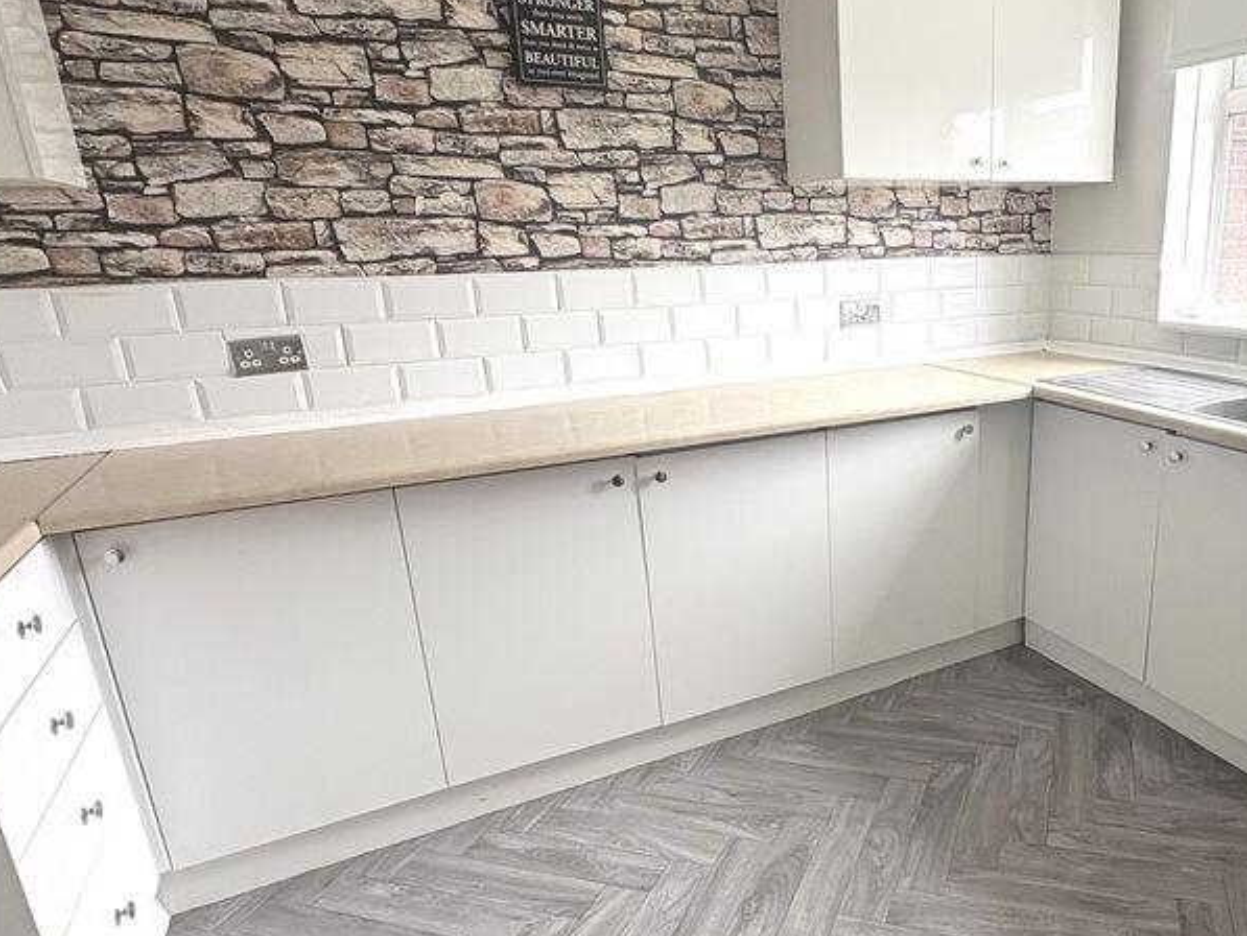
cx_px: 873
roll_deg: +1.9
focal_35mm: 24
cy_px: 491
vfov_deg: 56.8
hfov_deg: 68.7
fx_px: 865
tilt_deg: -16.4
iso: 80
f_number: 2.2
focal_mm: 2.22
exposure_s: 1/99
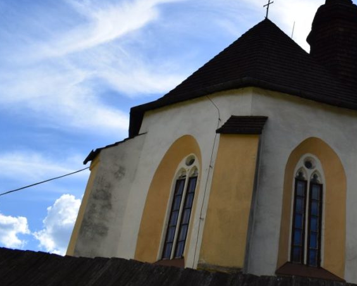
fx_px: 486
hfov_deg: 38.3
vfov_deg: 32.2
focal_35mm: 46
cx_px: 301
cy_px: 72
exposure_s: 1/500
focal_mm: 18
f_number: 11
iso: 200
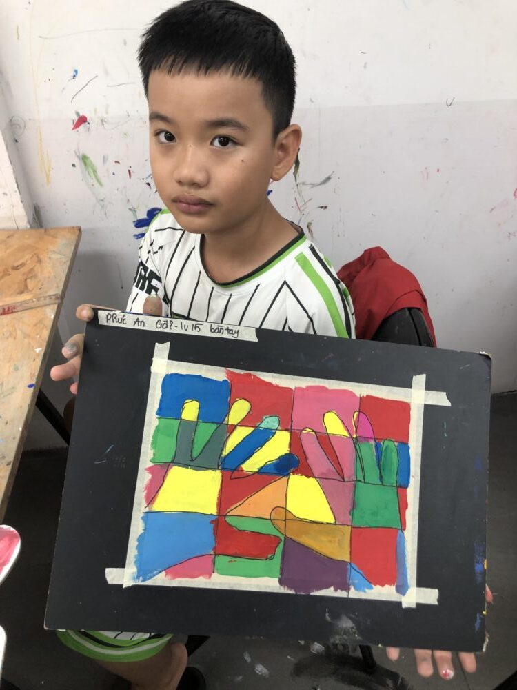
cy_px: 345
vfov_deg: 63.4
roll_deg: +1.1
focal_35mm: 28
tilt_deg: -37.6
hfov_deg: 49.7
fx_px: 558
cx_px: 258
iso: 25
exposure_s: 1/33
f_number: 1.8
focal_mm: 3.99
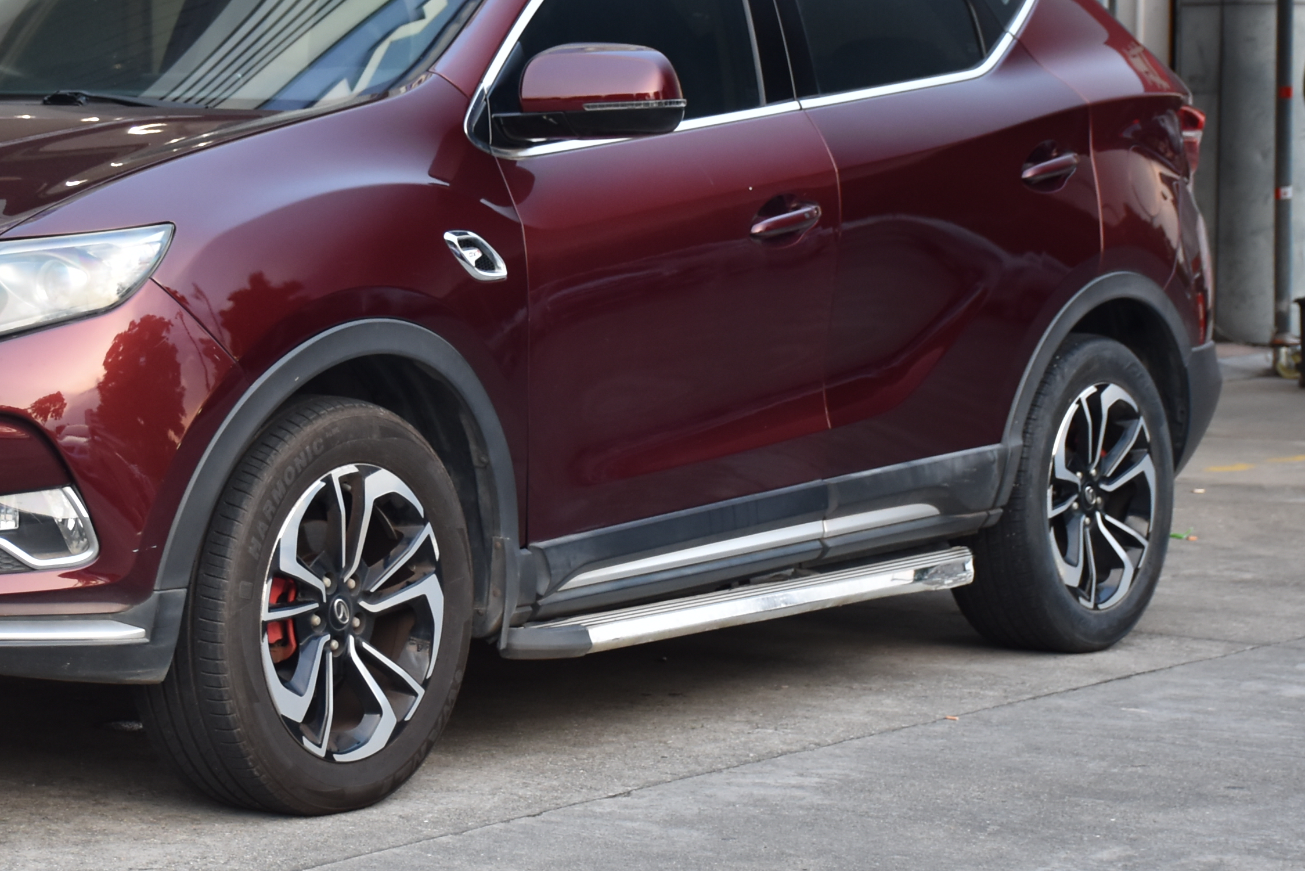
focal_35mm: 105
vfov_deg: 13.0
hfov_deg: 19.3
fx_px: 3807
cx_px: 269
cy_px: 389
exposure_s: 1/60
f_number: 4.2
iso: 500
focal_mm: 35
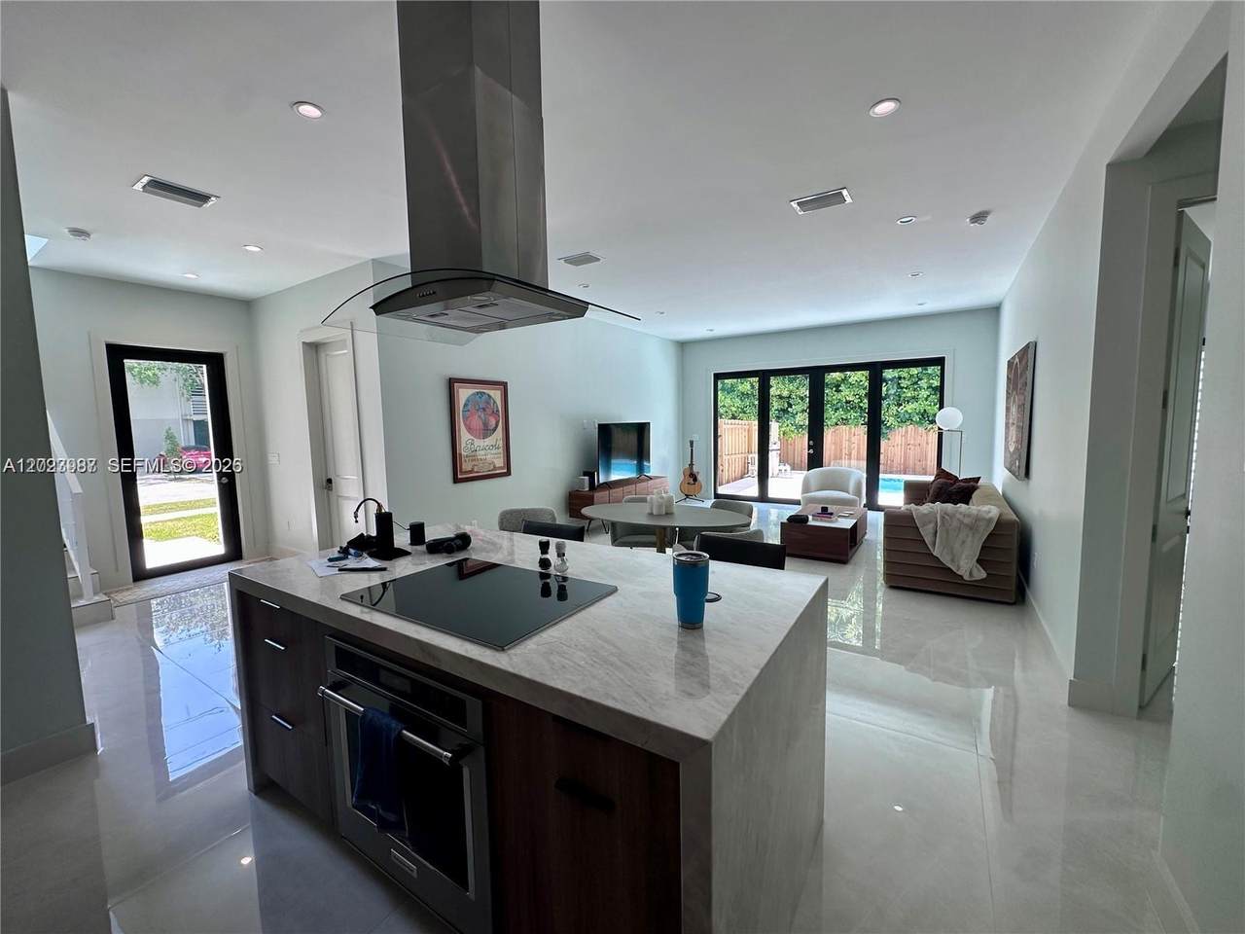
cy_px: 467
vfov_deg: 85.7
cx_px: 622
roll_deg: +0.8
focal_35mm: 14
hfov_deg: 102.1
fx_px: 504
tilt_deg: -3.3
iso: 64
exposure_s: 1/200
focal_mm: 2.22
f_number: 2.2
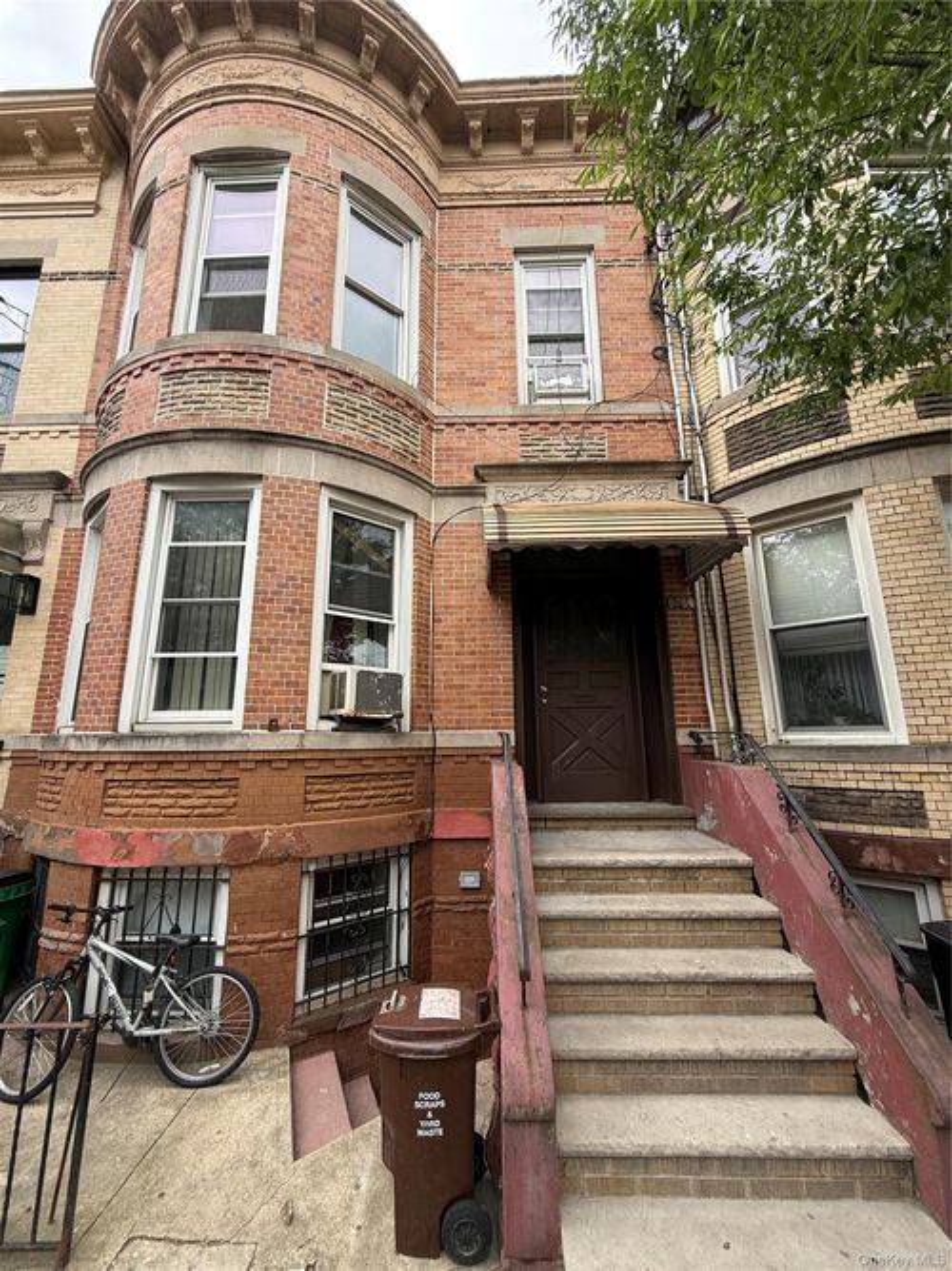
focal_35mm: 14
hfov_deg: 85.7
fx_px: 514
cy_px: 636
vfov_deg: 102.1
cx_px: 476
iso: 50
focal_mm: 2.22
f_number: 2.2
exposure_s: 1/118
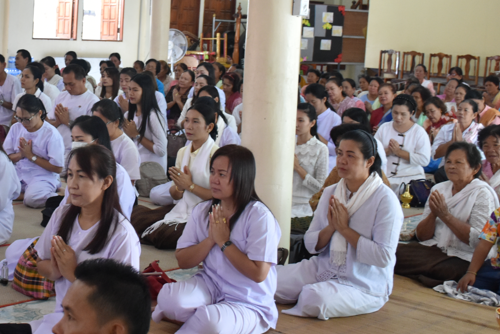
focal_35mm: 71
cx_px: 108
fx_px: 986
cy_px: 112
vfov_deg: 19.1
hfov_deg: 27.9
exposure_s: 1/60
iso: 1100
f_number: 3.8
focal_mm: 24
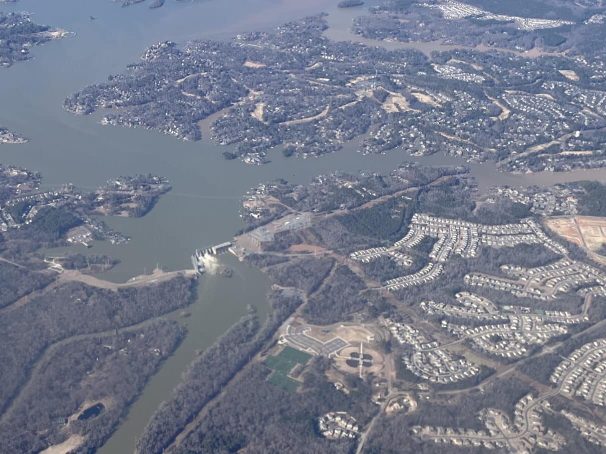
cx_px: 136
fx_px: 963
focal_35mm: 55
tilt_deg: -25.6
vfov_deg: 26.5
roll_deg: -0.7
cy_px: 168
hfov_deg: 34.1
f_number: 1.6
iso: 50
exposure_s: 1/2571
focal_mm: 5.1
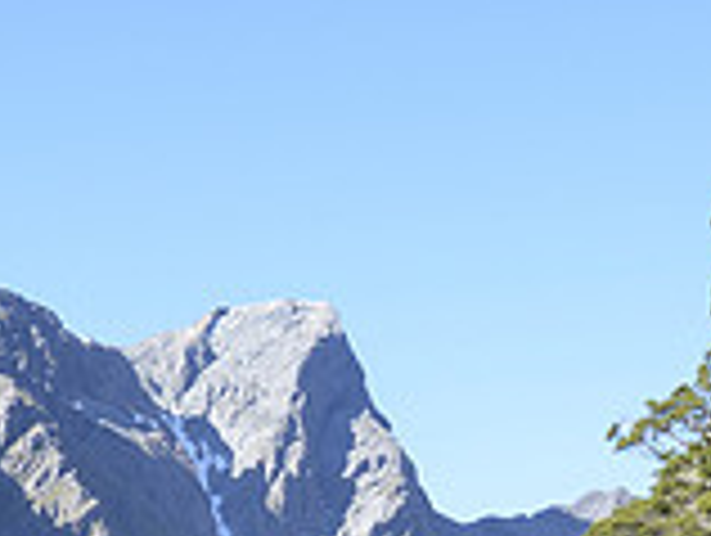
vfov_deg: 12.2
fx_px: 2386
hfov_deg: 16.9
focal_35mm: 116
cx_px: 428
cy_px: 788
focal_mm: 22
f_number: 7.1
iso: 200
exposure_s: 1/200
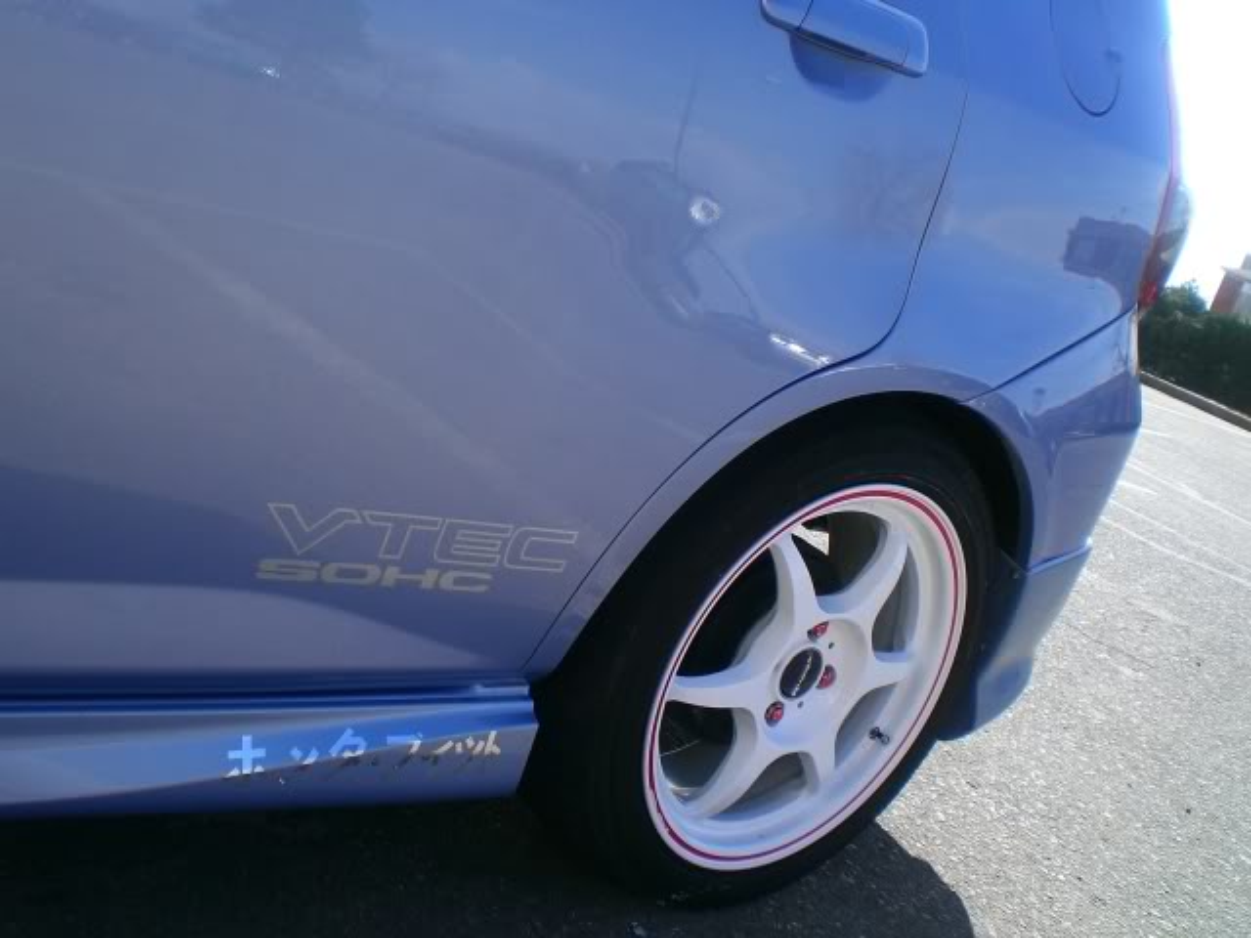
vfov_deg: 37.7
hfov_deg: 49.0
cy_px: 469
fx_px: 1373
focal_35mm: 38
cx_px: 626
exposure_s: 1/250
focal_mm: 6.3
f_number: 4.4
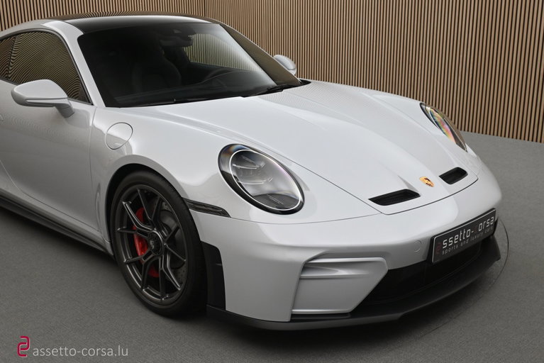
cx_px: 272
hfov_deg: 46.4
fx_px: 635
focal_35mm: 42
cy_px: 182
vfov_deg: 31.9
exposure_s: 1/50
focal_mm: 28
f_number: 4.5
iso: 450
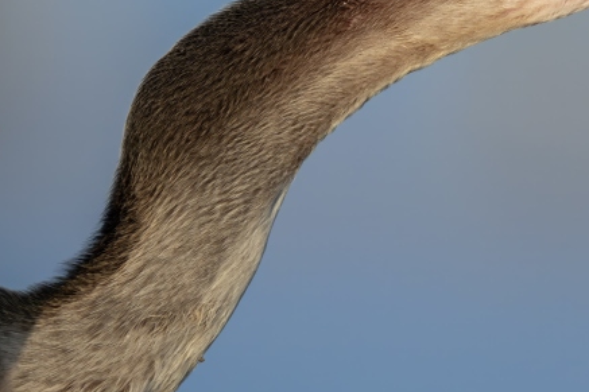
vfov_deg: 0.6
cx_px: 480
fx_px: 35914
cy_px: 46
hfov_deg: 0.9
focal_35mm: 2196
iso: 2000
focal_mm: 800
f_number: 8
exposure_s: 1/2000
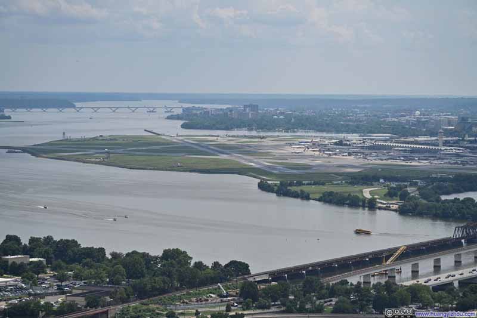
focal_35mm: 120
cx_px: 238
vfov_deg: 11.4
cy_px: 159
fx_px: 1590
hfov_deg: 17.1
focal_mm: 120
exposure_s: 1/1000
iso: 64
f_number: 5.6
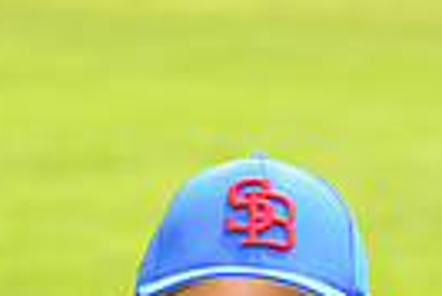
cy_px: 557
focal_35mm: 435
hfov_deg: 4.7
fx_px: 5347
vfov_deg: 3.2
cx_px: 356
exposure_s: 1/250
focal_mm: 100
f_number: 5
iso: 100
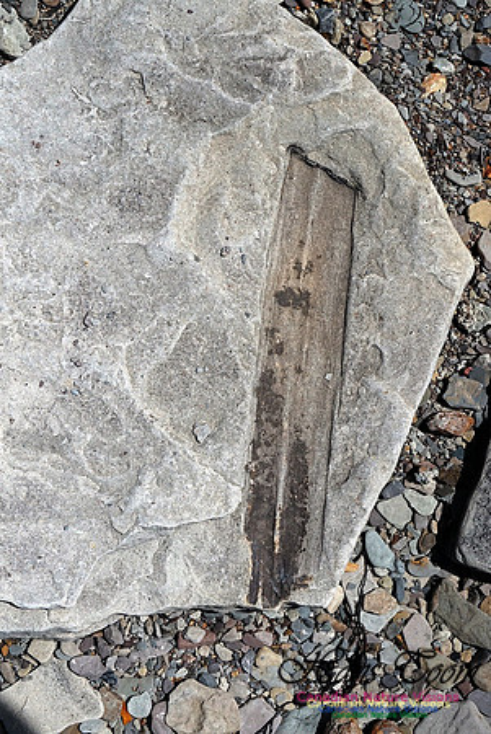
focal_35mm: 75
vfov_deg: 27.0
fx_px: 1531
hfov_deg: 18.2
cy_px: 367
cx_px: 246
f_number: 11
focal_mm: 50
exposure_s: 1/2000
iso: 800
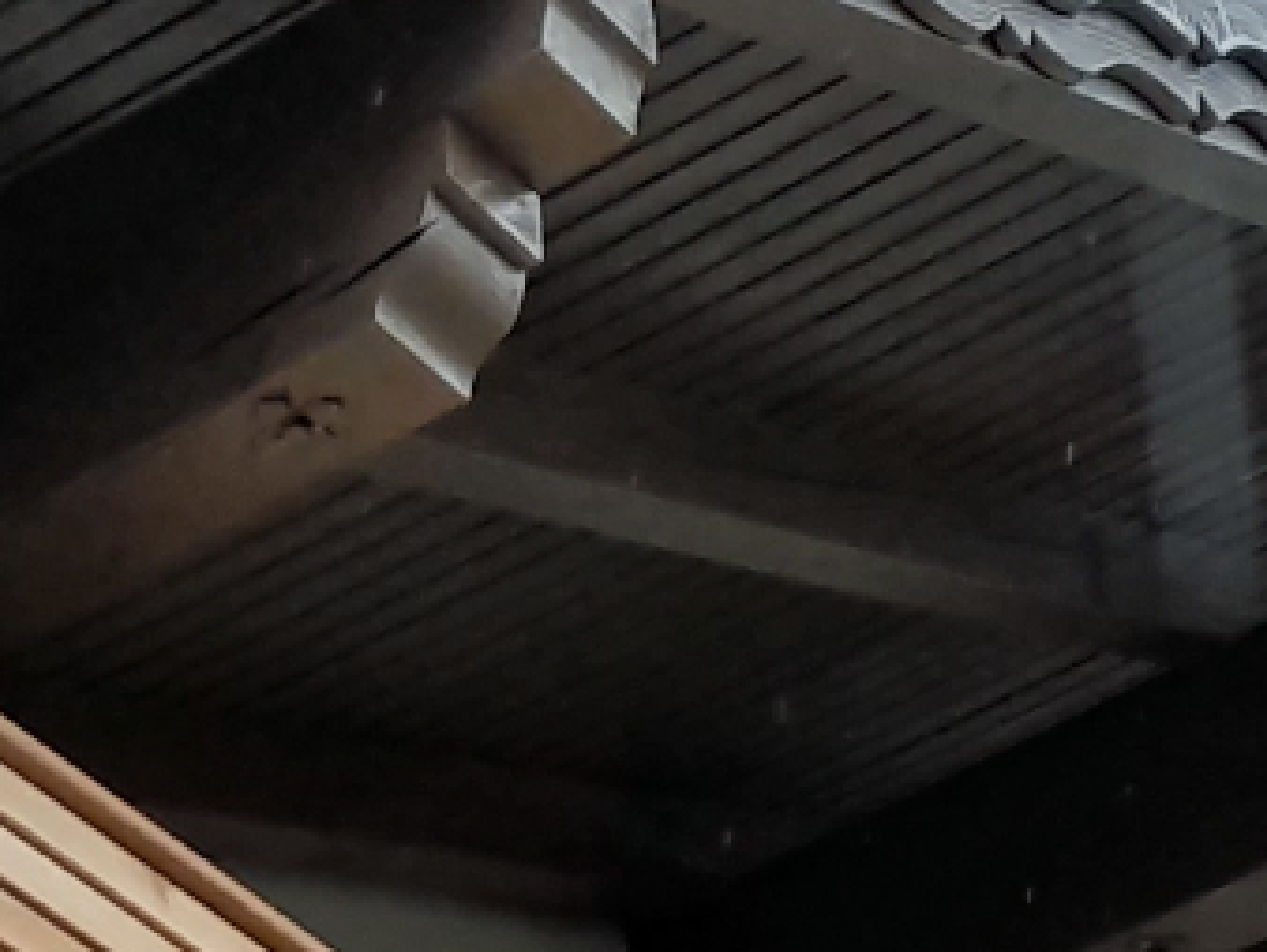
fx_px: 6483
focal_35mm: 177
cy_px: 2567
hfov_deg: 11.1
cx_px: 952
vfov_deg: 7.6
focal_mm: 4
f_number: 1.8
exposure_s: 1/317
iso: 40
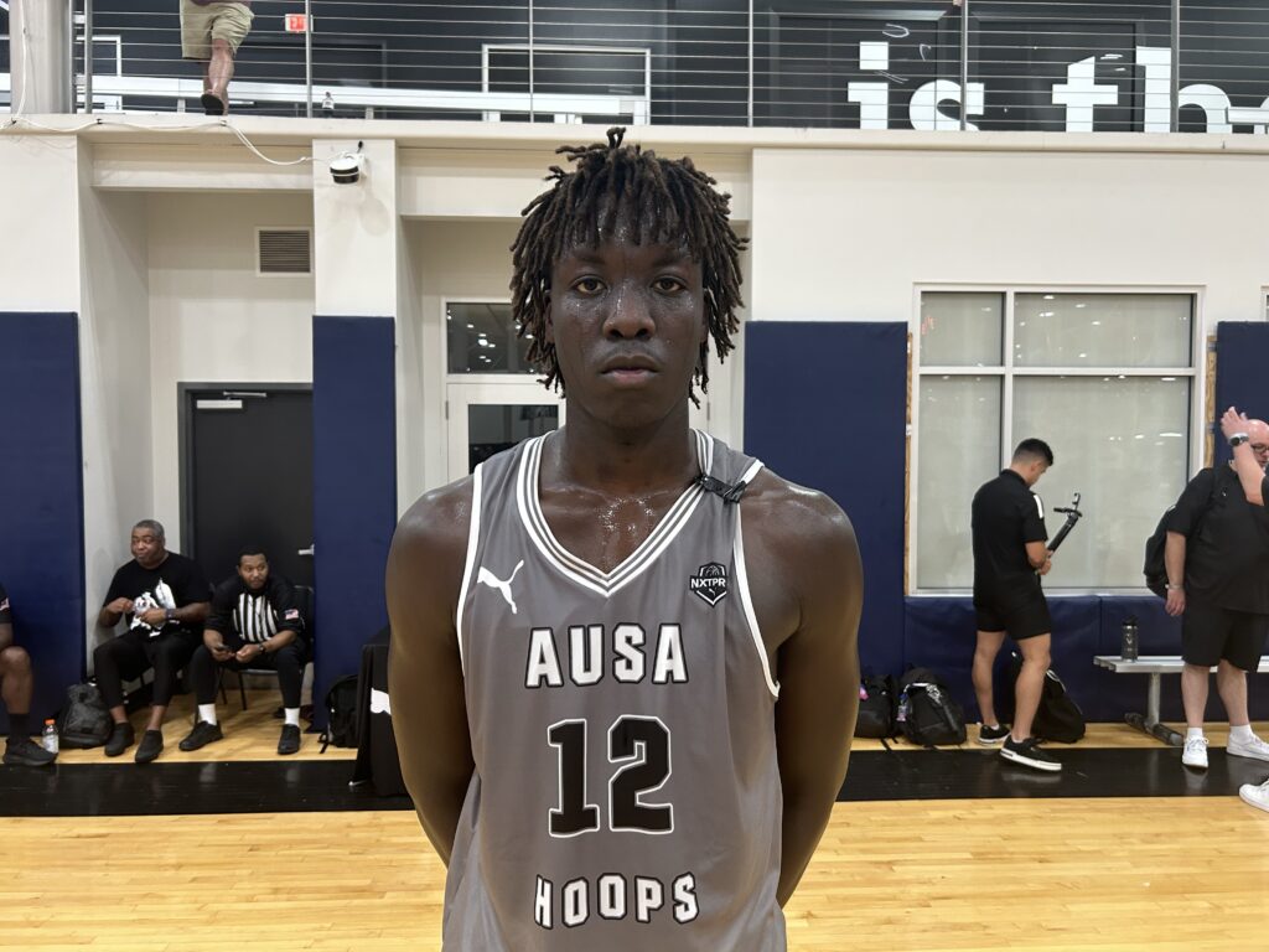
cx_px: 634
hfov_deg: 67.3
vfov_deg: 53.1
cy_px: 476
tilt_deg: -2.3
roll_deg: +0.5
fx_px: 953
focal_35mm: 26
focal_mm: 5.7
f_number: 1.5
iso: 250
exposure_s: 1/60
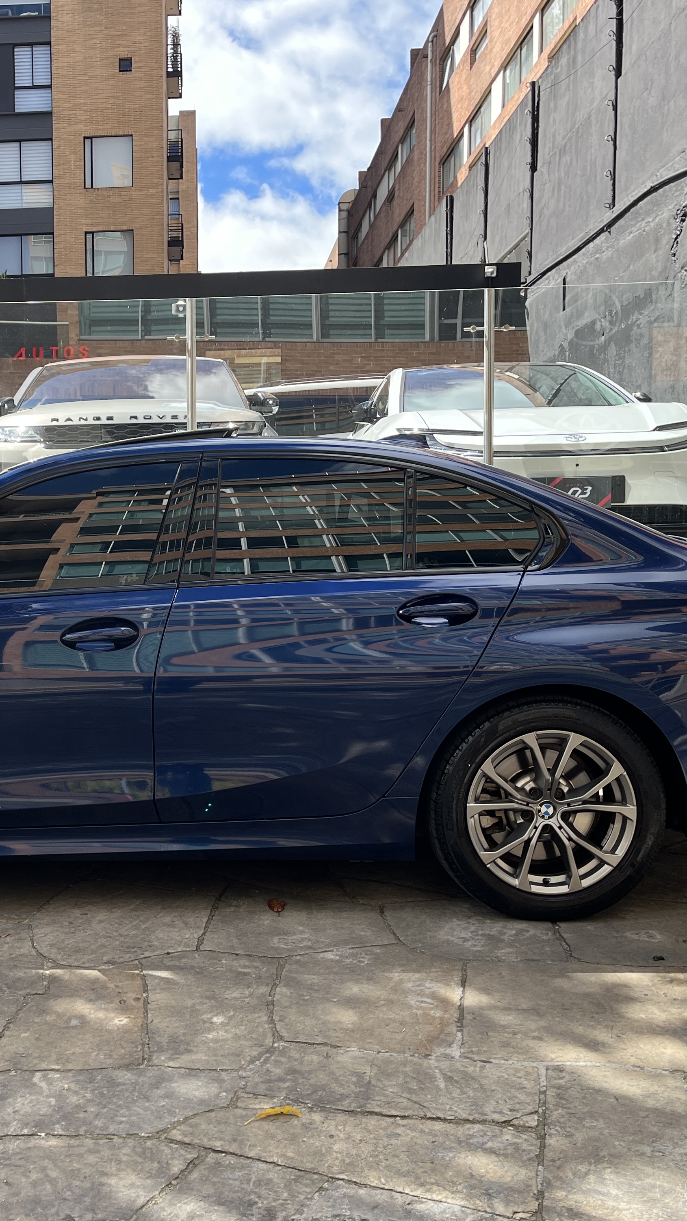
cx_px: 128
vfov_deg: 52.8
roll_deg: +1.5
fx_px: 1231
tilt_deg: -6.3
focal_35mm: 38
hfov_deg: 30.4
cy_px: 610
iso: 50
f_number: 1.6
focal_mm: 5.1
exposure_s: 1/804
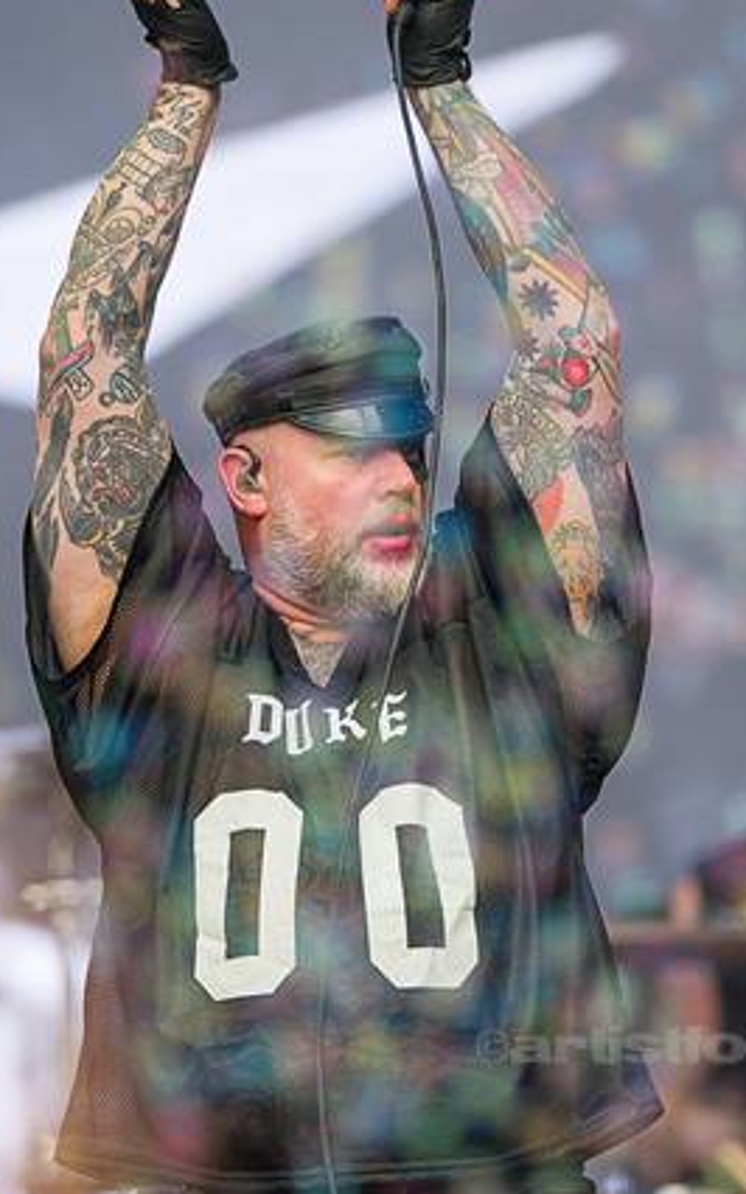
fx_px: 16829
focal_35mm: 517
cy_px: 844
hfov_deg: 2.5
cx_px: 495
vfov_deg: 4.1
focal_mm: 300
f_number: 2.8
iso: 640
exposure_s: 1/1000
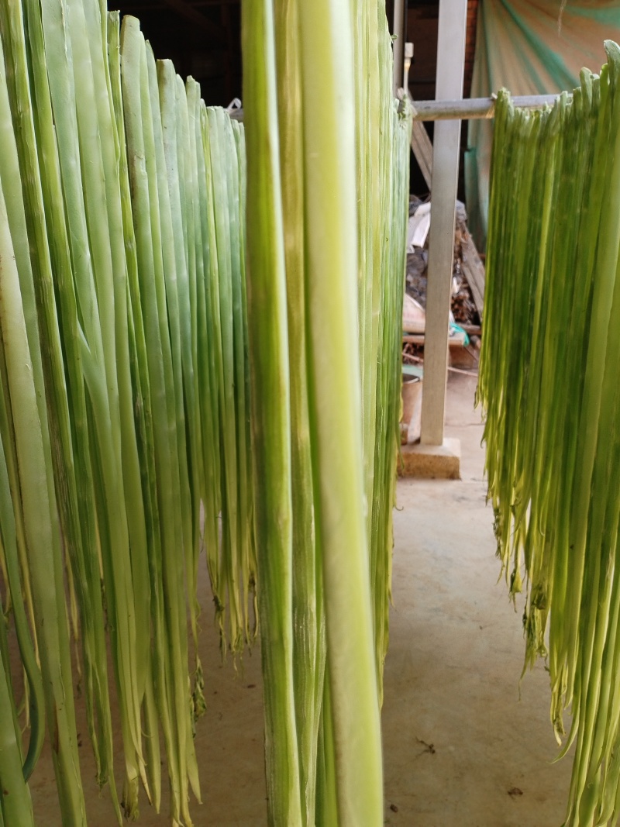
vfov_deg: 81.8
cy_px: 414
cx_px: 310
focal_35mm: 20
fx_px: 478
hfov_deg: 66.0
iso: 100
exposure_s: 1/100
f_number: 1.8
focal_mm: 1.64
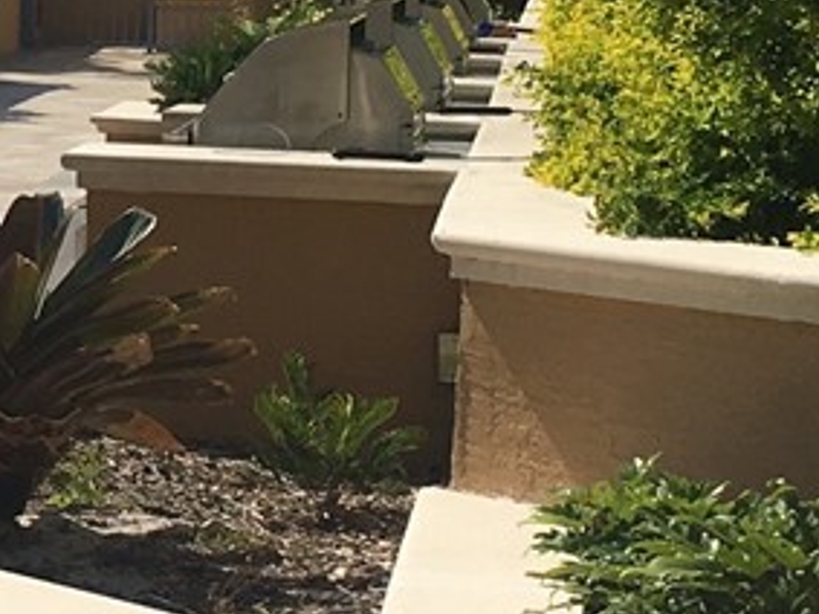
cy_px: -9
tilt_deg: -0.7
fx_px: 3879
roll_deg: -0.6
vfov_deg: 9.0
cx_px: -240
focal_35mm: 164
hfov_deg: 11.7
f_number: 2.2
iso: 25
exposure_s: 1/2959
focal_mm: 4.15
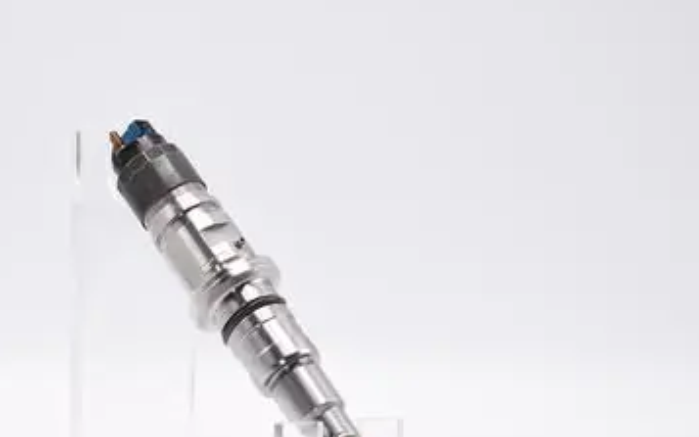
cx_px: 192
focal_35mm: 231
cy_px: 310
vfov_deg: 5.7
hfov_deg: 9.1
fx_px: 4400
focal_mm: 90
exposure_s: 1/200
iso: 100
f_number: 3
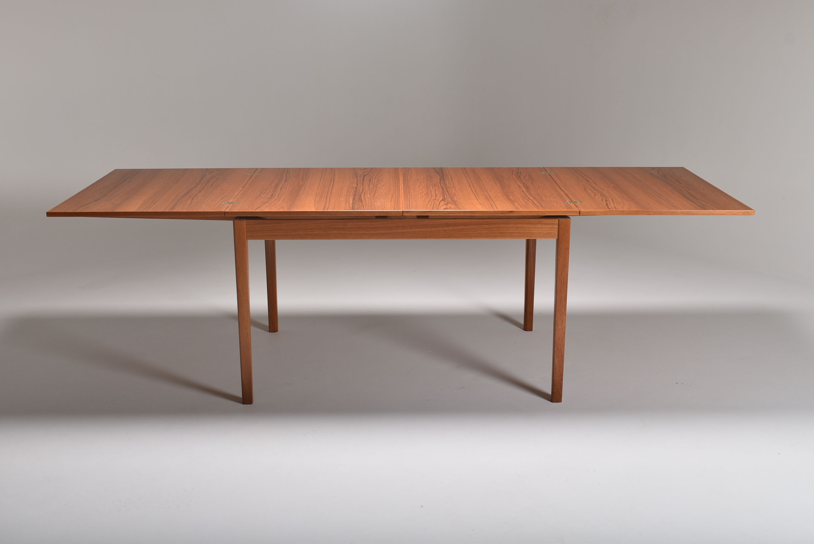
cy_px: 272
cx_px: 407
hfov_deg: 46.4
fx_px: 950
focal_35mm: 42
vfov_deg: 31.9
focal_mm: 28
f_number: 11
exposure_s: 1/200
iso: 100
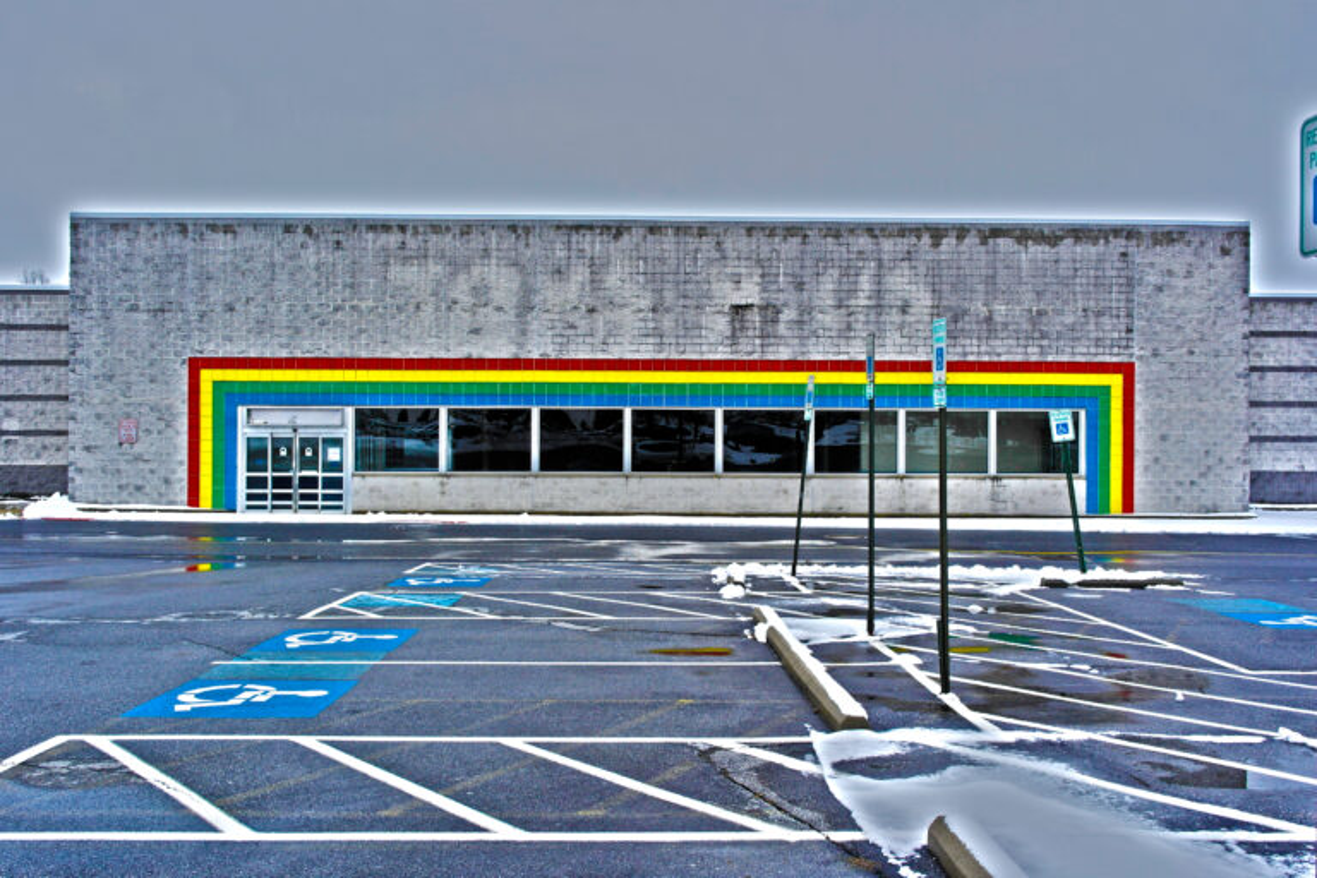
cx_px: 658
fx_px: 1097
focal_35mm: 30
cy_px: 439
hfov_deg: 61.9
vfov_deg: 43.6
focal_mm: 20
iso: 100
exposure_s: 1/250
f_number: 6.3
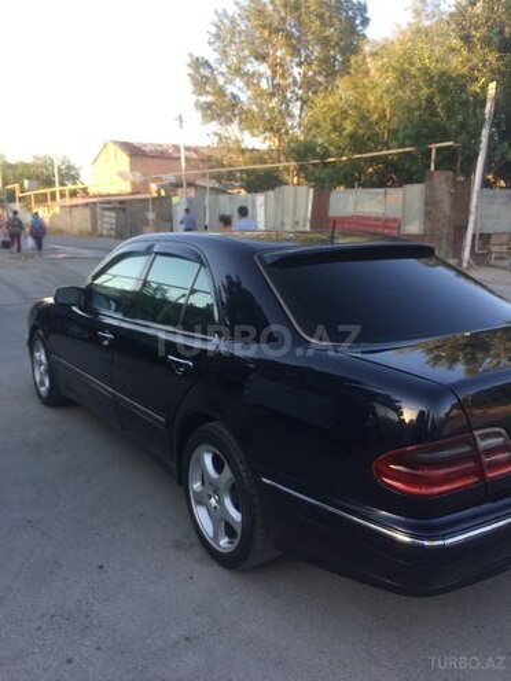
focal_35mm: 29
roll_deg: +2.1
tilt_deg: -16.1
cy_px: 340
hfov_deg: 48.2
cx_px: 256
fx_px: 571
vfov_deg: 61.7
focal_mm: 4.15
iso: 32
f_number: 2.2
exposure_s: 1/169
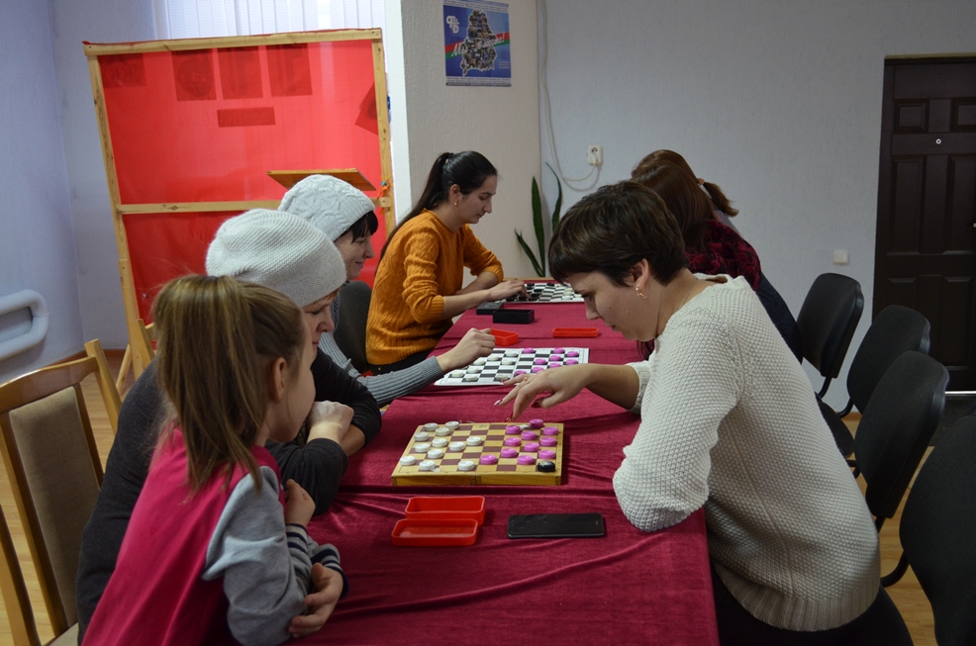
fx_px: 974
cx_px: 488
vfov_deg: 36.7
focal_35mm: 36
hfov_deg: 53.2
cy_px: 323
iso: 800
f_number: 4
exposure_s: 1/30
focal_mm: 24
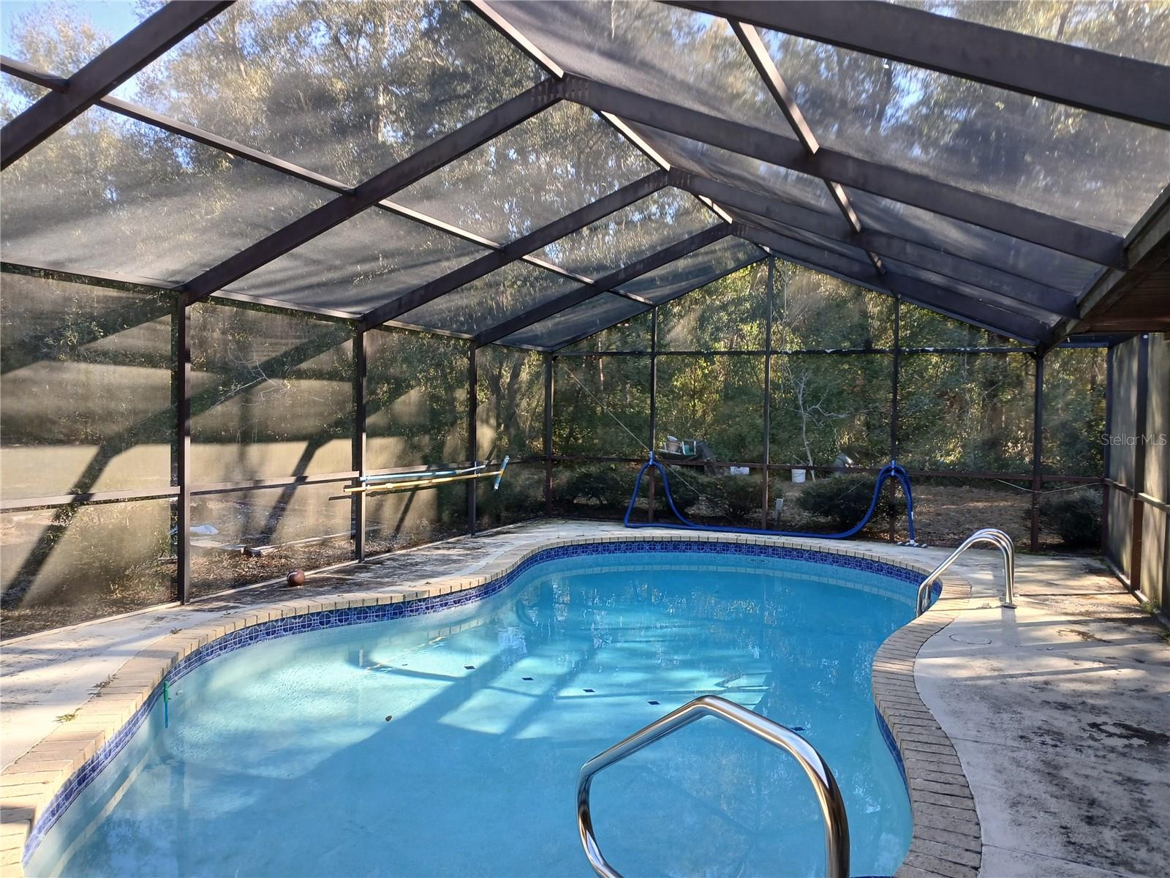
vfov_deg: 53.1
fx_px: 879
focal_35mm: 26
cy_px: 439
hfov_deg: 67.3
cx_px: 585
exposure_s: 1/60
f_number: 1.8
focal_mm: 3.98
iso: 32
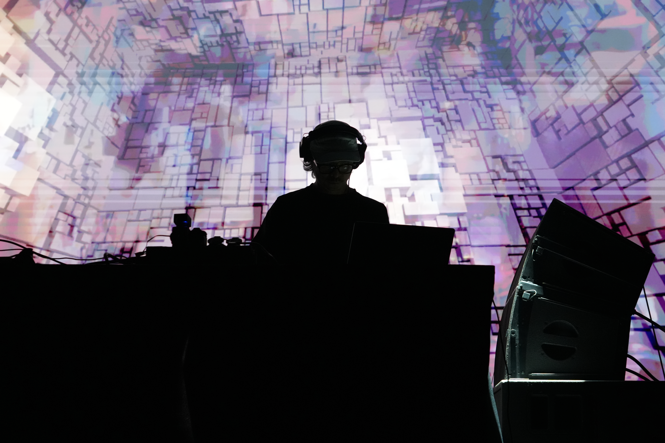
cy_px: 222
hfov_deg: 31.9
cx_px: 332
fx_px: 1164
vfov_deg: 21.6
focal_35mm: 63
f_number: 5.6
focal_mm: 63
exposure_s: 1/200
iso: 6400
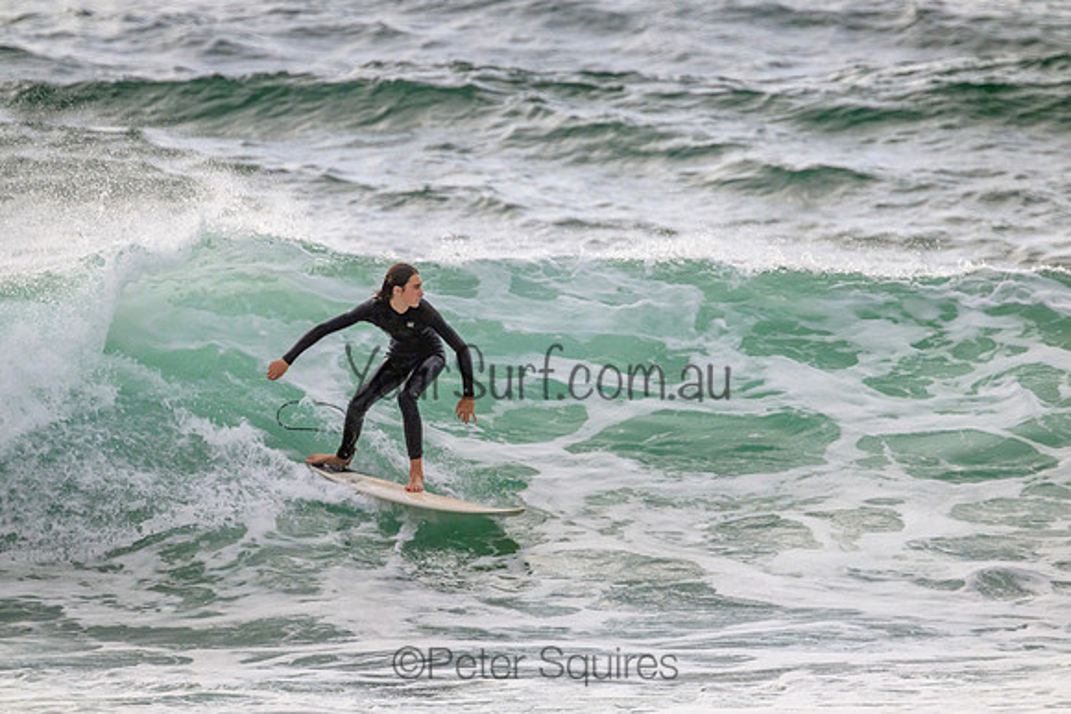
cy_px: 357
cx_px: 536
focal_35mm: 800
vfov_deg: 1.7
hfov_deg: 2.6
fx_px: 23804
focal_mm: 800
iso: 1800
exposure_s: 1/2000
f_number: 11
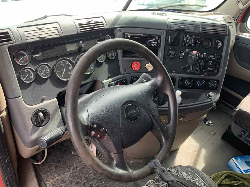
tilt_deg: -35.4
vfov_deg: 49.7
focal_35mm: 28
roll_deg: -14.2
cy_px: 98
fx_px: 202
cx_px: 117
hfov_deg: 63.4
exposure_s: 1/121
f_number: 1.8
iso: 50
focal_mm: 4.25
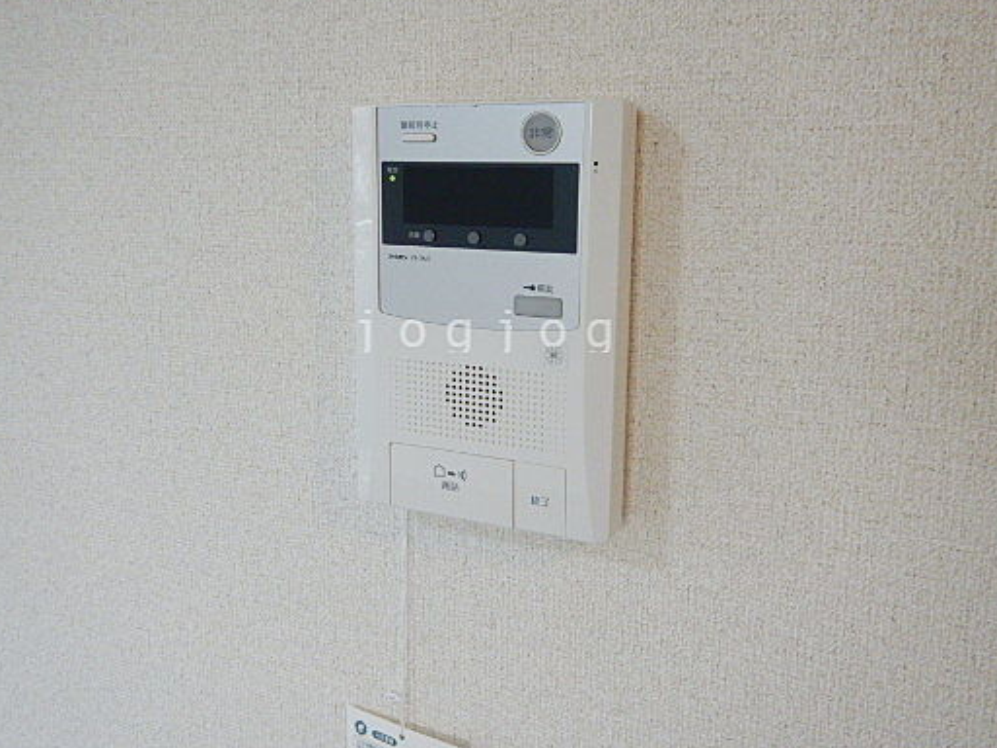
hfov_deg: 60.0
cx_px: 489
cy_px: 329
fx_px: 864
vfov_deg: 46.7
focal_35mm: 30
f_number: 2.8
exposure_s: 1/40
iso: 125
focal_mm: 4.3
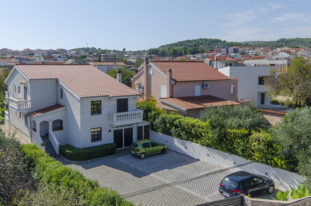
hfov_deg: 58.7
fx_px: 276
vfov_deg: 40.9
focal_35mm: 32
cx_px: 138
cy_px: 89
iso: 100
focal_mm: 14
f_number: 10
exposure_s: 1/200
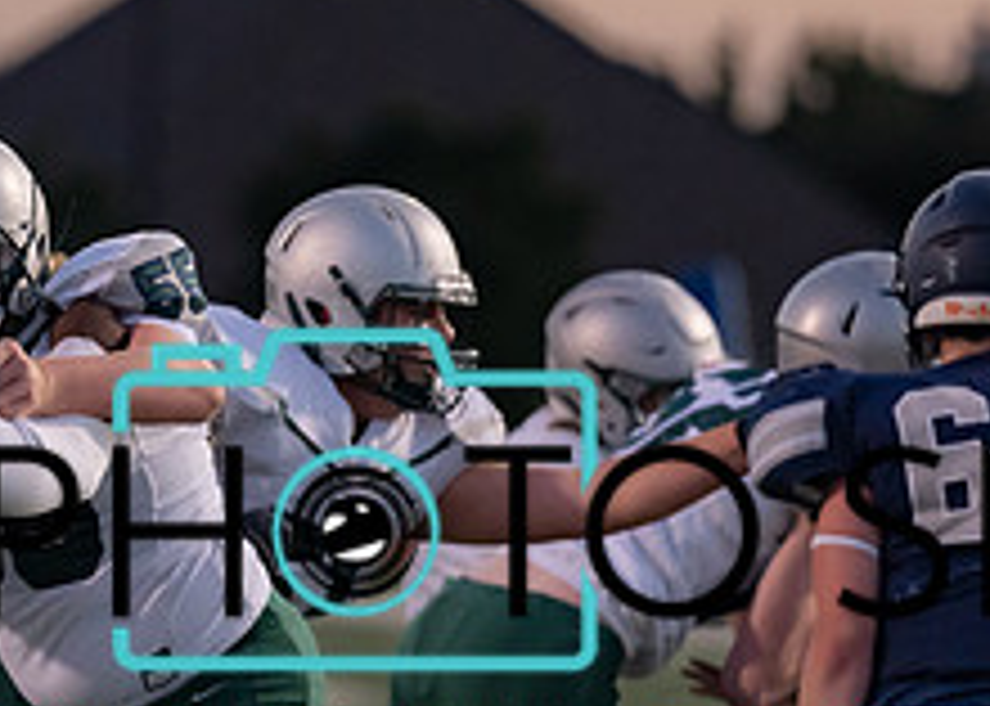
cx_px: 216
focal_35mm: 552
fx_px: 15516
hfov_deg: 3.7
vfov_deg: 2.6
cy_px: 544
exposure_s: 1/1250
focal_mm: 200
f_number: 2.8
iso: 2000
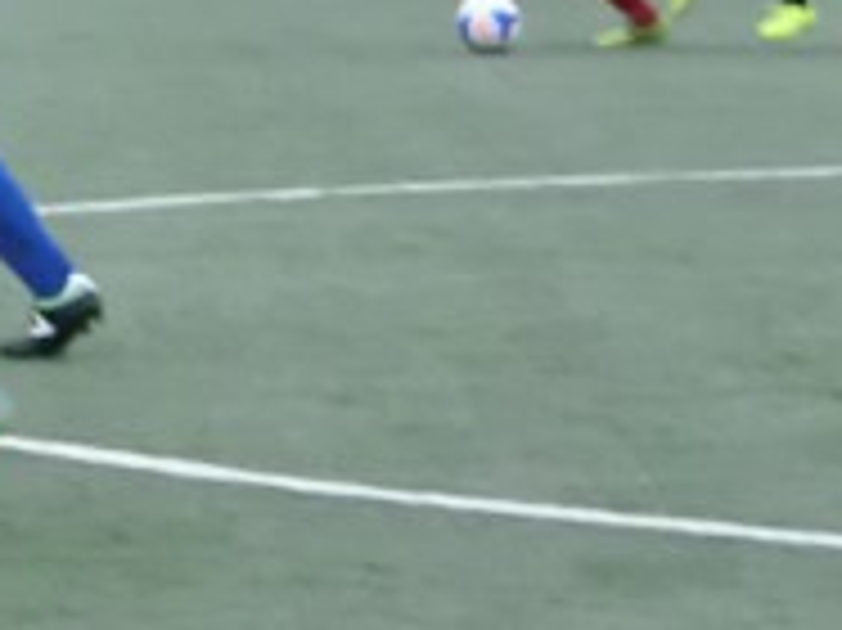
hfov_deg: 3.5
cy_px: 202
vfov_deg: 2.6
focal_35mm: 569
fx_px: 13831
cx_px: -266
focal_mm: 29.44
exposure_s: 1/80
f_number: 5.9
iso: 800
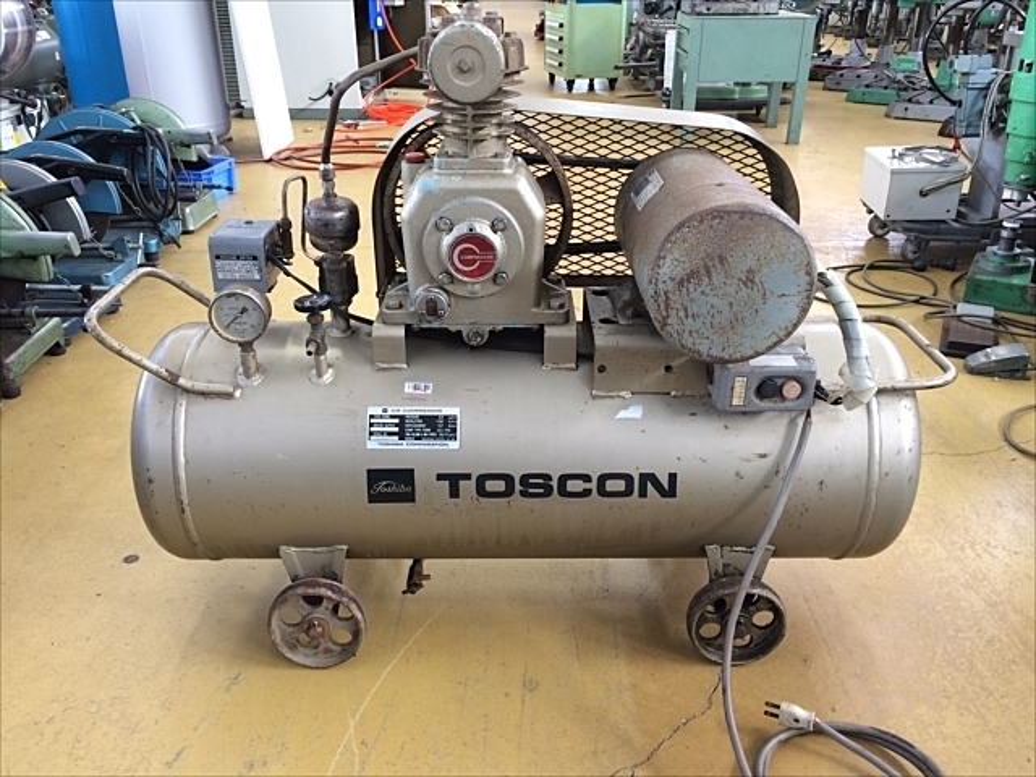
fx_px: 868
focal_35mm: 29
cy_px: 388
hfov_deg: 61.7
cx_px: 518
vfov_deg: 48.2
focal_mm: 4.15
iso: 64
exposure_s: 1/30
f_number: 2.2
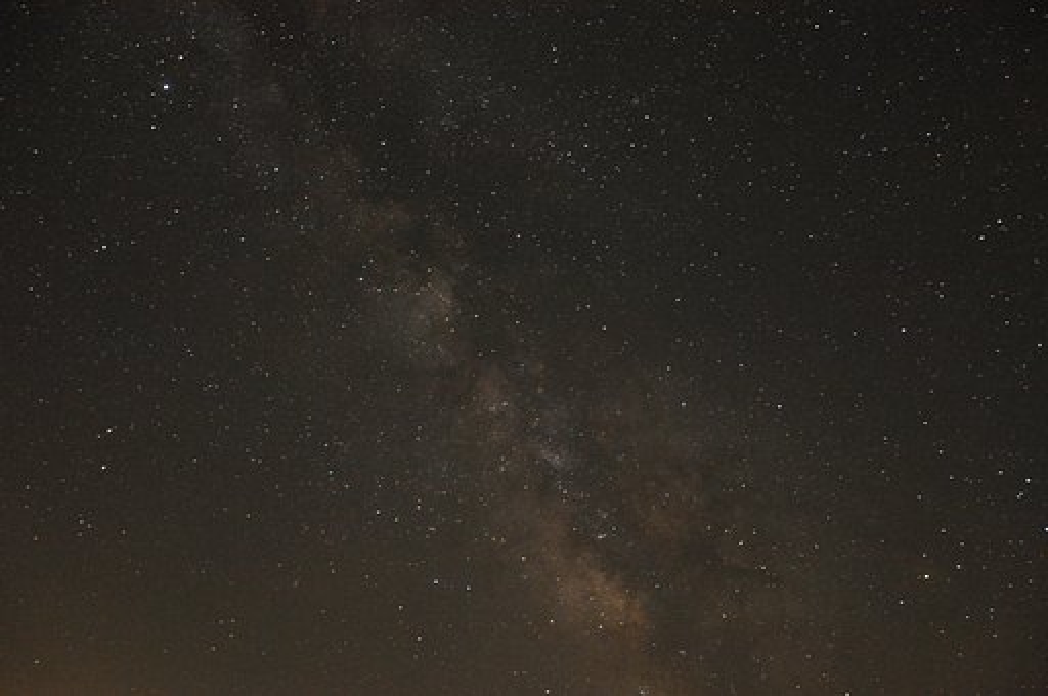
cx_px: 524
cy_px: 348
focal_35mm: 27
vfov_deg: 47.8
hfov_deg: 67.4
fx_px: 785
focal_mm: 18
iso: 3200
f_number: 3.5
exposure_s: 30
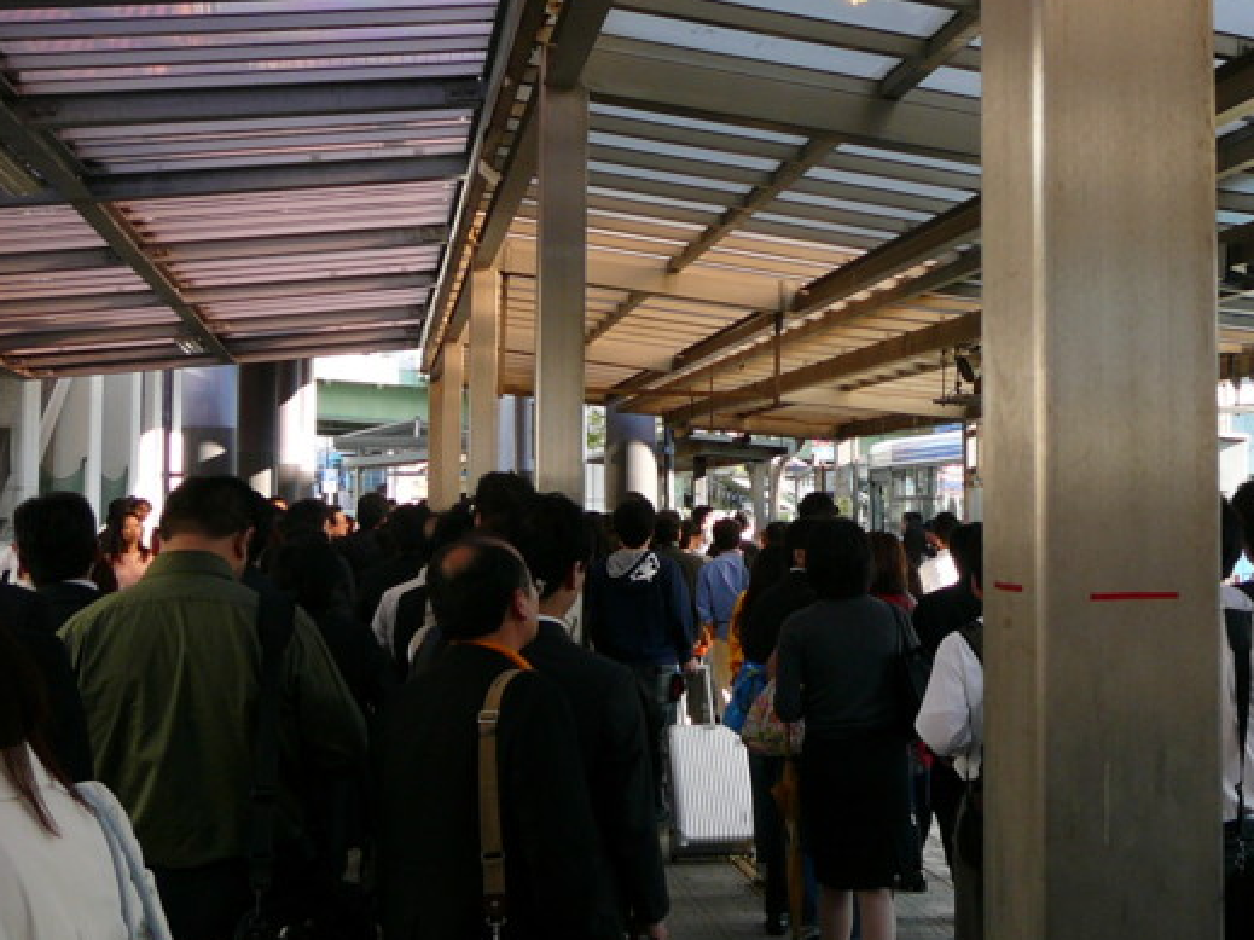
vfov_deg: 26.9
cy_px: 346
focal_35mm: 54
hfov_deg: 34.9
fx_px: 1956
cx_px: 906
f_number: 2.8
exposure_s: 1/125
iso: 80
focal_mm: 5.2
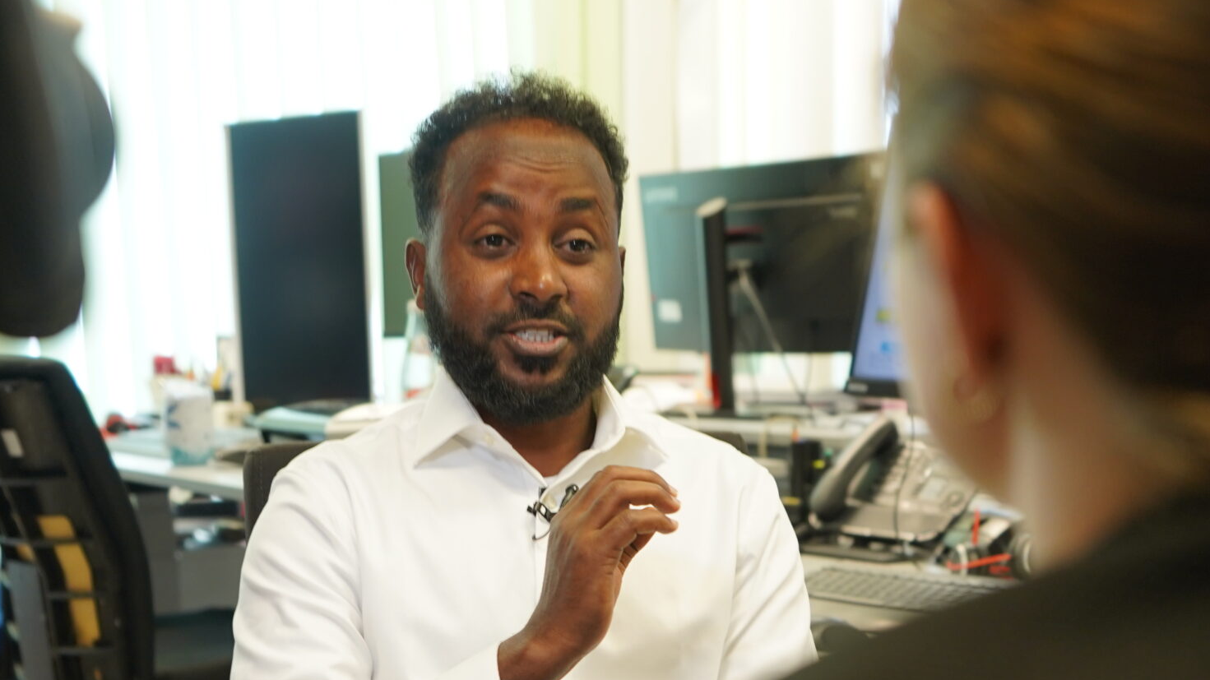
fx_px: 1989
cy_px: 509
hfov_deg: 33.8
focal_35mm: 62
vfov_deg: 19.3
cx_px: 526
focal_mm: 34
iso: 640
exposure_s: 1/100
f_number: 2.8
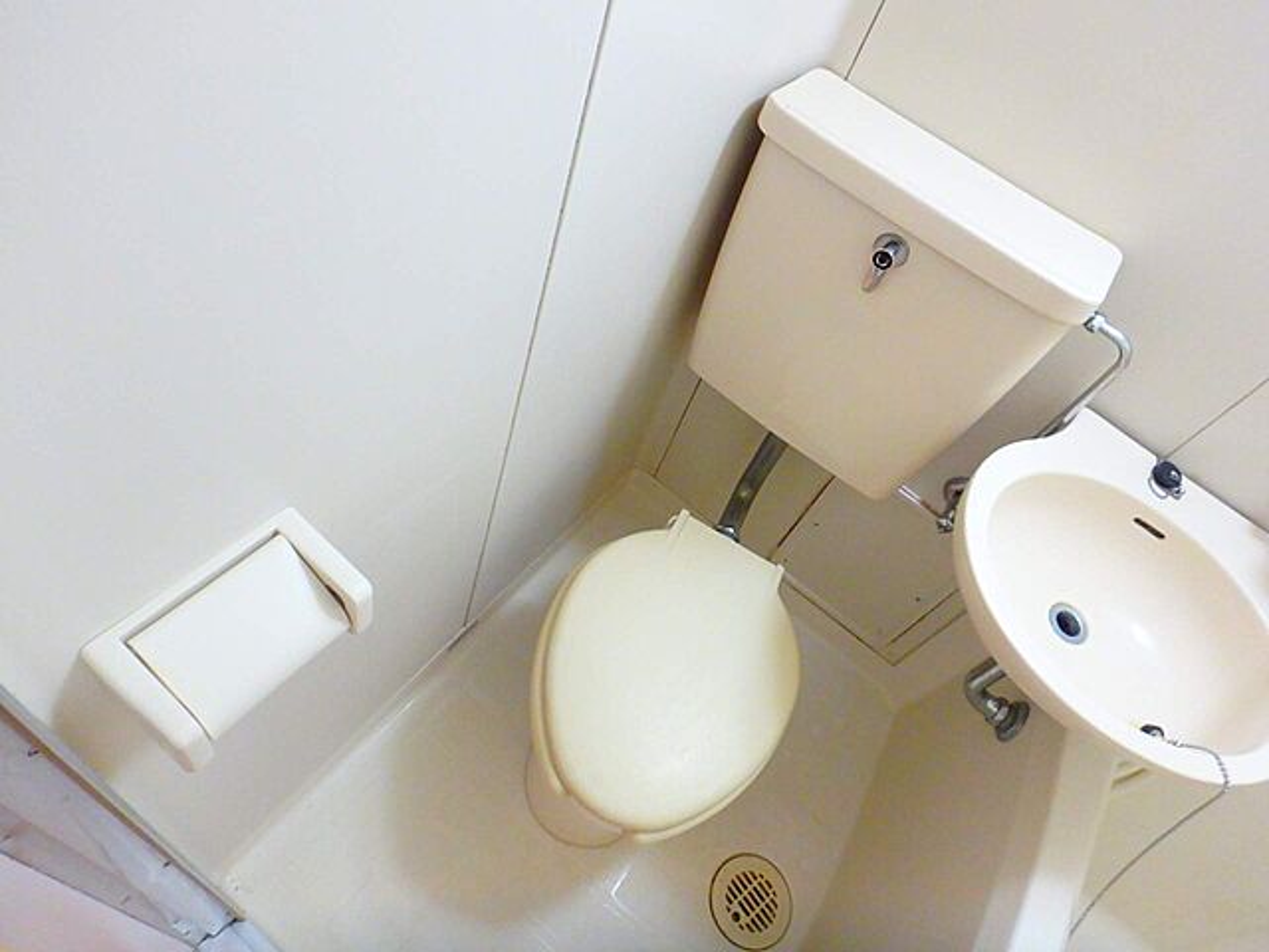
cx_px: 634
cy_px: 476
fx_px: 770
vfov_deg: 63.4
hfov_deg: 79.0
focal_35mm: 21
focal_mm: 3.7
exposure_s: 1/13
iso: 800
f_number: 3.5
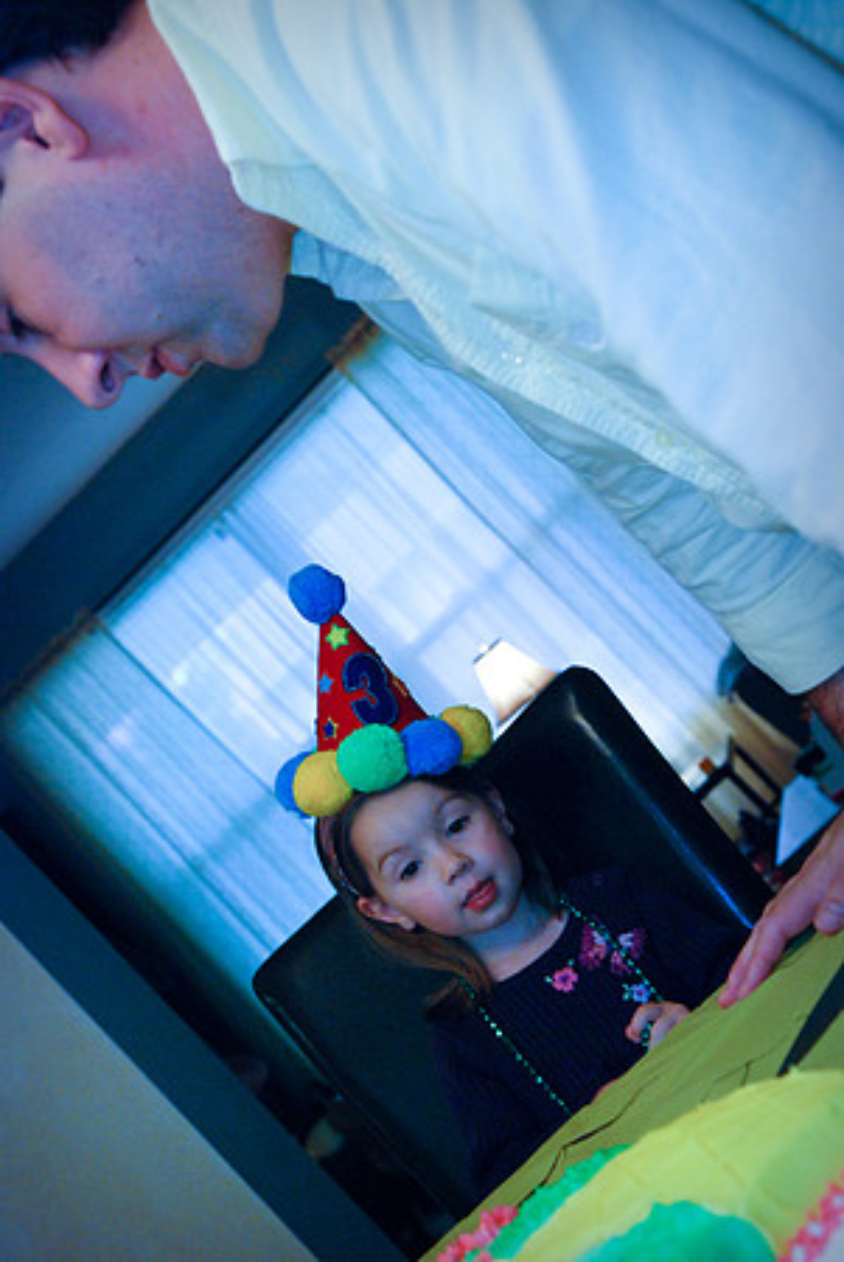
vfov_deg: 31.9
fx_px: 2210
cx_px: 422
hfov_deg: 21.6
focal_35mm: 63
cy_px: 631
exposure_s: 1/60
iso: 800
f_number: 5
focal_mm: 42
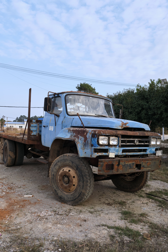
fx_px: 189
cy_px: 126
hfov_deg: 47.9
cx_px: 84
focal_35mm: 27
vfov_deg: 67.4
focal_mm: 18
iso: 640
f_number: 6.4
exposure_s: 1/320
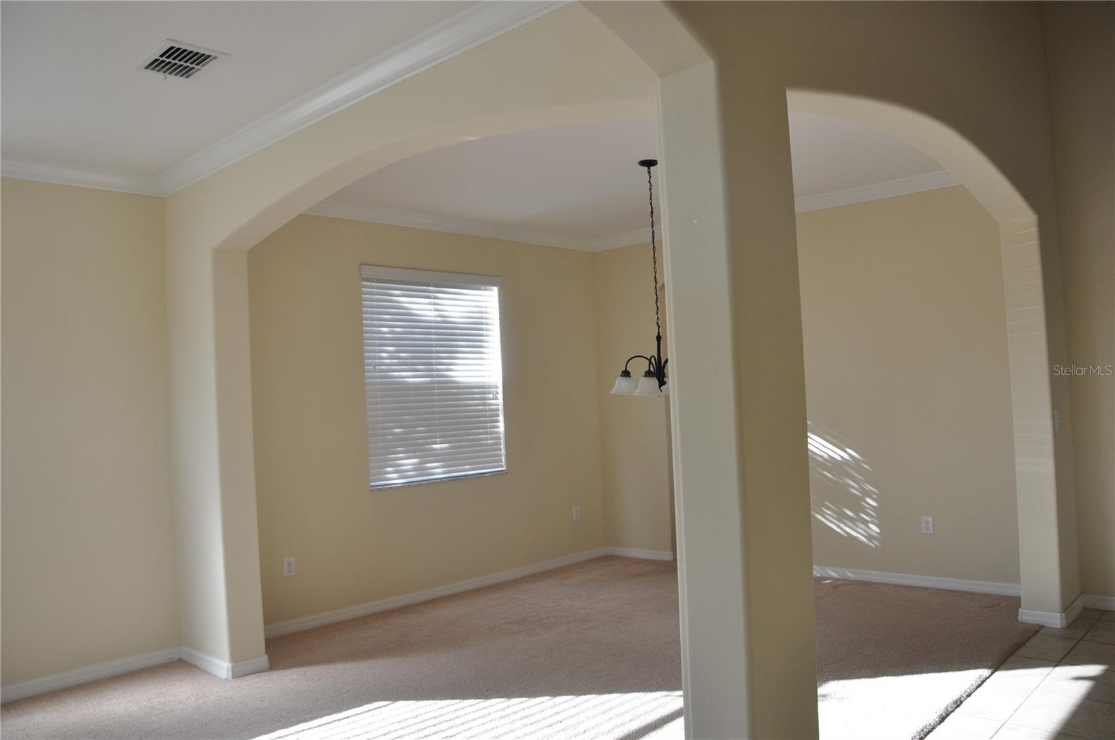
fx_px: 835
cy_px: 370
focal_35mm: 27
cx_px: 558
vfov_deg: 47.8
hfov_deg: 67.5
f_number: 5.6
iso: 400
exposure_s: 1/100
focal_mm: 18
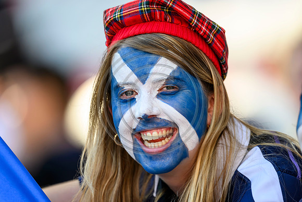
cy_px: 101
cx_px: 151
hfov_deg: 3.7
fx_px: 4699
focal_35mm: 560
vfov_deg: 2.5
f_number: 4
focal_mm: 560
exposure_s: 1/500
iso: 500
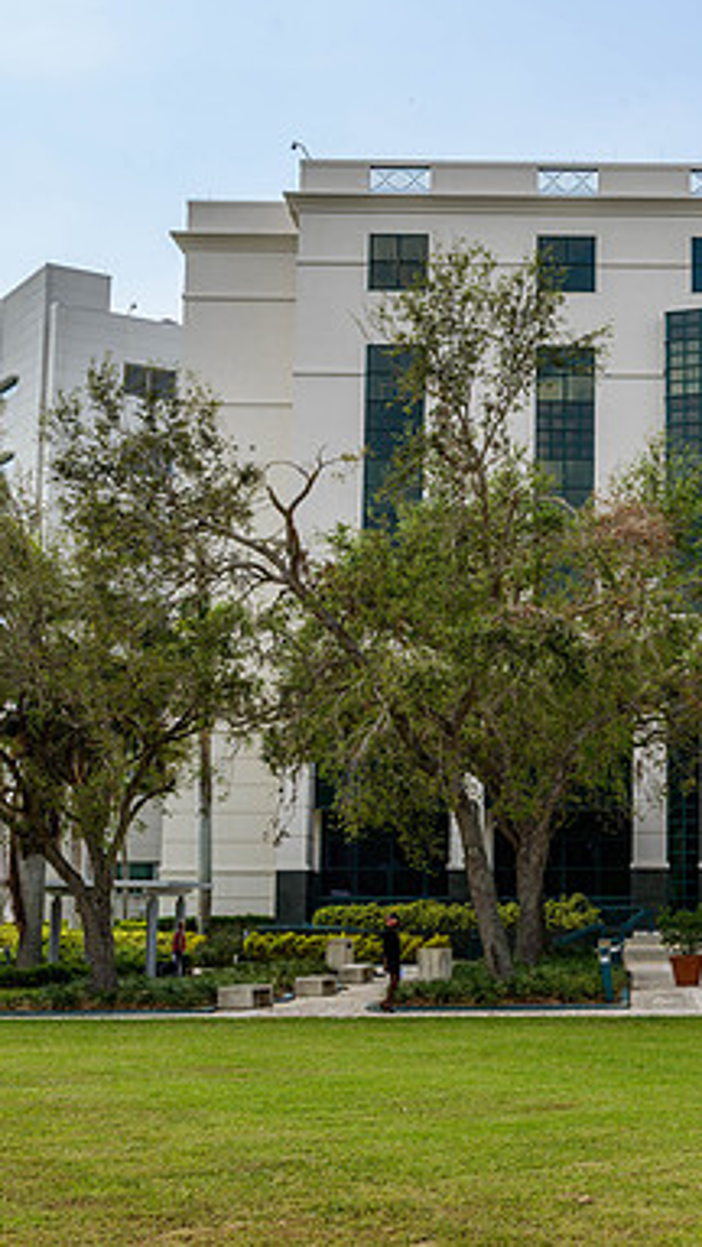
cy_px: 622
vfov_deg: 36.6
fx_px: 1886
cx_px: 702
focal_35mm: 57
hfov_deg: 20.4
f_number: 10
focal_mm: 35
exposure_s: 1/125
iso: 100
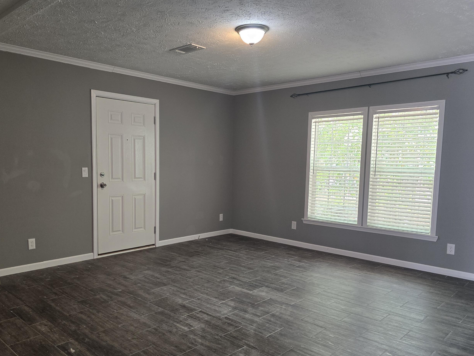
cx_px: 203
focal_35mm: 28
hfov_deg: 63.2
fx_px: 383
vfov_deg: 49.7
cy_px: 191
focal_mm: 6.3
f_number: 1.7
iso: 250
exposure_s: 1/120
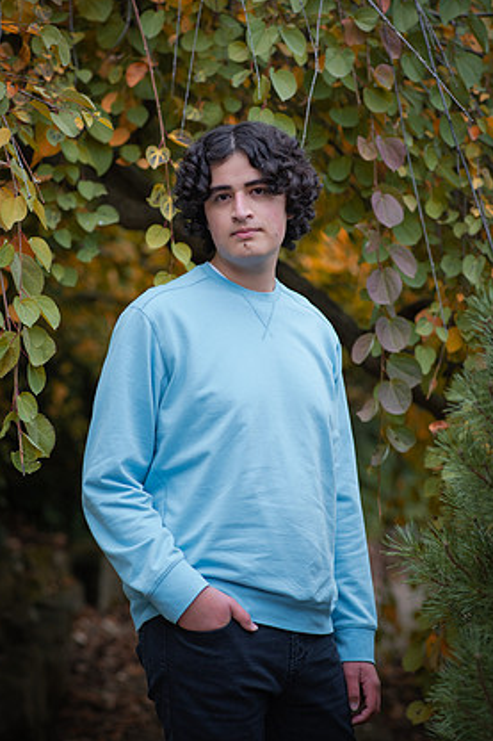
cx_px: 240
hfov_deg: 14.9
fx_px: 1891
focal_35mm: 92
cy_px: 374
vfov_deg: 22.2
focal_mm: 85
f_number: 2.8
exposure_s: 1/200
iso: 1000
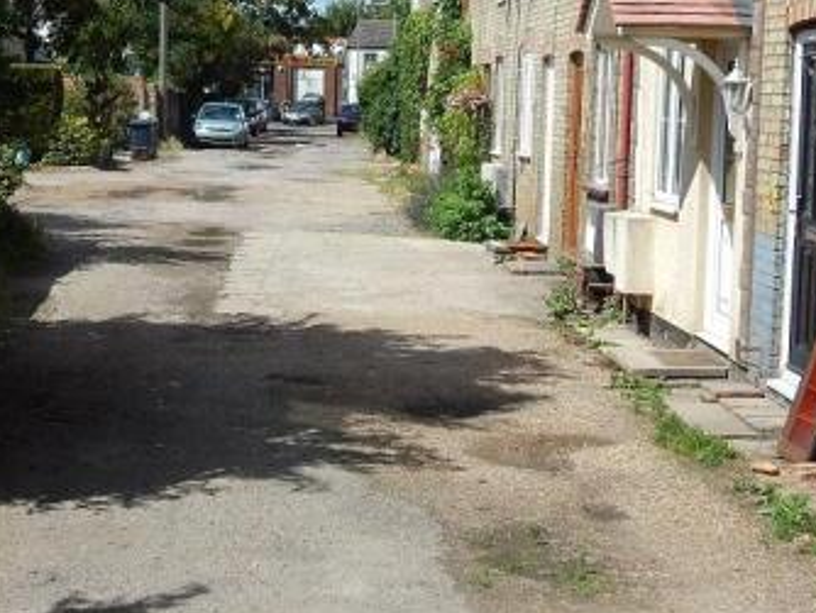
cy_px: 219
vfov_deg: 19.6
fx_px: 1769
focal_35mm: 75
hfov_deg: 25.8
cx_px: 272
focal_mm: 7.7
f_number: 3.6
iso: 125
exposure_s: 1/1500
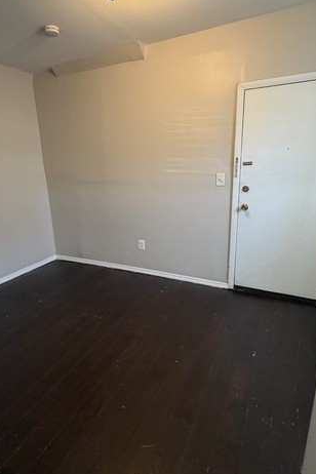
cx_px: 136
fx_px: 276
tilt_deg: -13.2
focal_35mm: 21
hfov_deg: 59.3
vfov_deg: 81.2
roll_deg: +2.5
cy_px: 232
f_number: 2.2
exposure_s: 1/60
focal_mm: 2.22
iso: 400
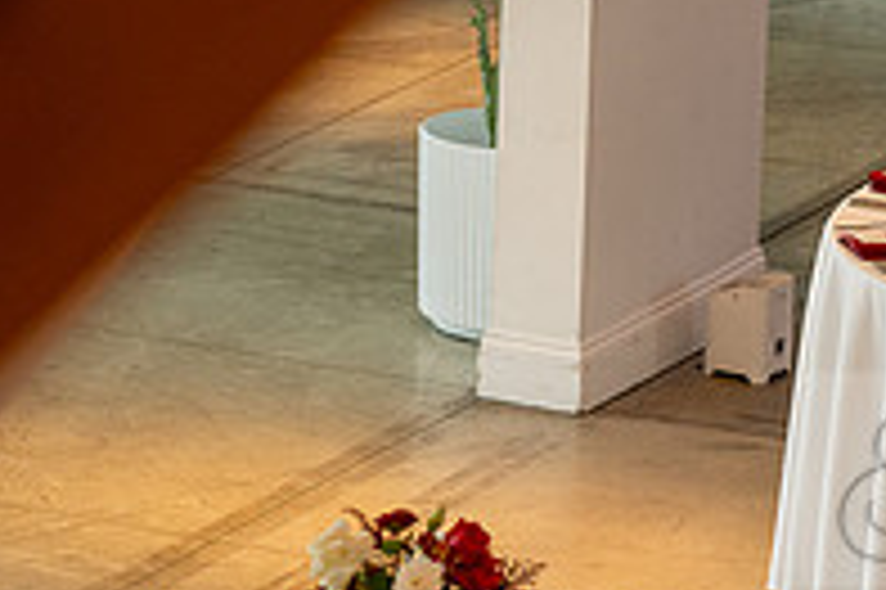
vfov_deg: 3.9
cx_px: 1192
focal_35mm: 353
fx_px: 8680
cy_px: 480
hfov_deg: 5.8
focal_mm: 120
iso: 1000
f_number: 4
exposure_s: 1/80
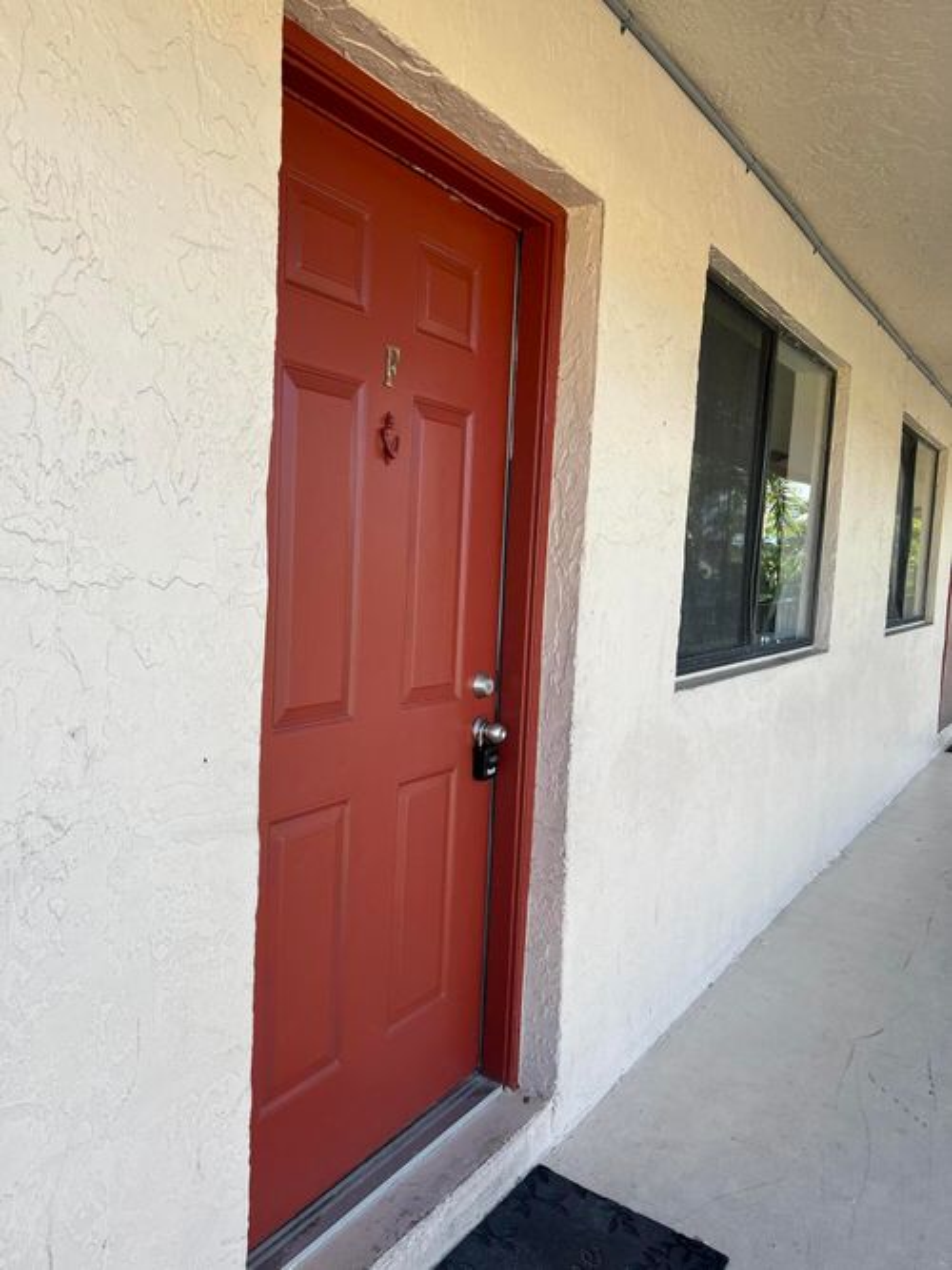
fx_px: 954
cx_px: 476
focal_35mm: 26
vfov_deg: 67.3
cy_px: 635
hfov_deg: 53.0
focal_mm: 5.7
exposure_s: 1/718
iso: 50
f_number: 1.5
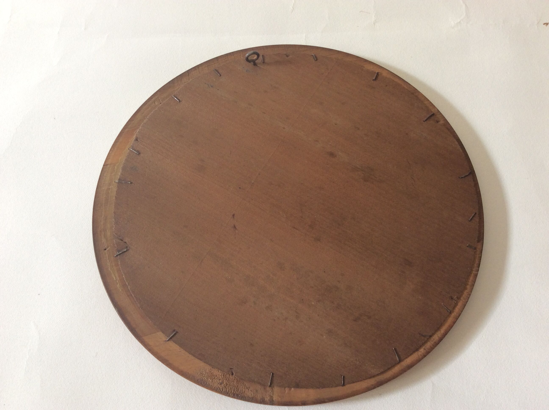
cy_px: 205
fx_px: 507
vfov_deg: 44.1
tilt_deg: -70.6
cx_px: 274
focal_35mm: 32
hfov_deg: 56.9
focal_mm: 3.3
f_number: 2.4
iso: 50
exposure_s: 1/25
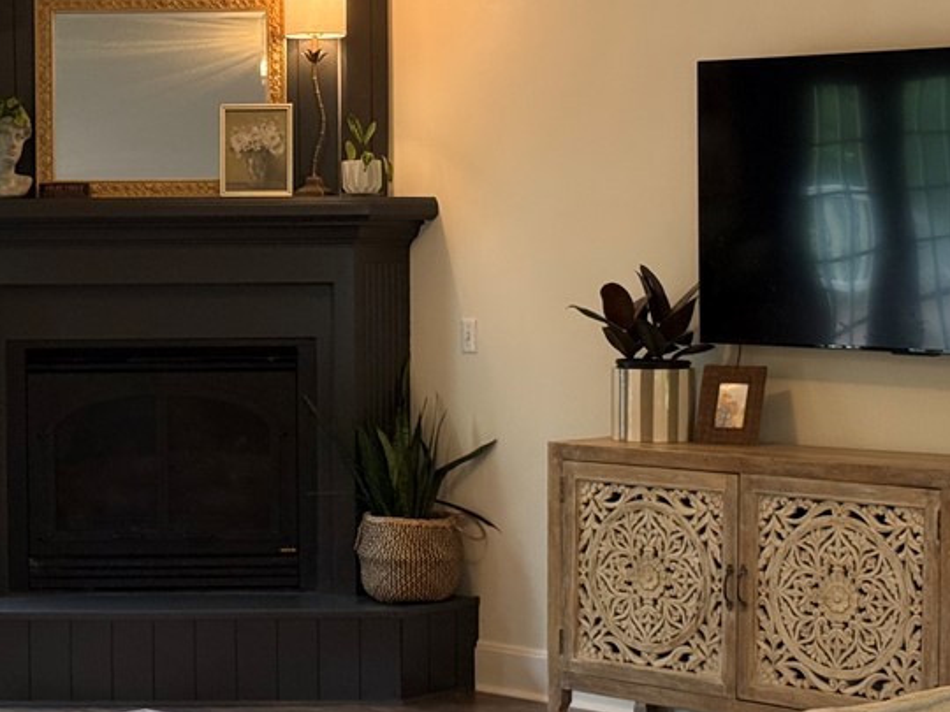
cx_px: 310
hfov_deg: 21.4
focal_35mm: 91
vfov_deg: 16.2
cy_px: 418
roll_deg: +0.7
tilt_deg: -4.0
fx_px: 2497
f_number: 1.78
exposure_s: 1/120
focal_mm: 6.76
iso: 320
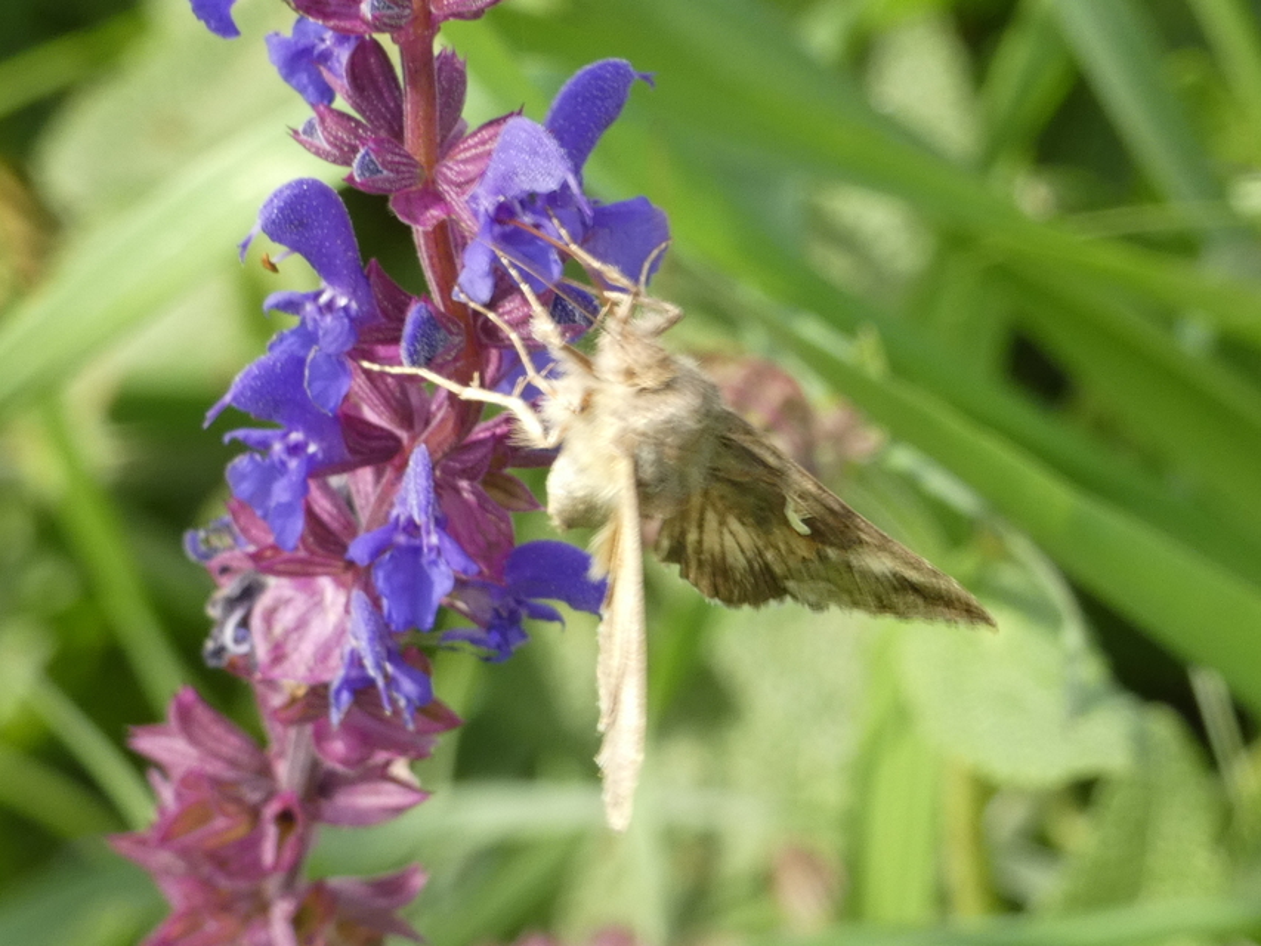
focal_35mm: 291
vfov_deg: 5.1
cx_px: 630
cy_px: 473
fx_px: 10602
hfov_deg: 6.8
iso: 125
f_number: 5.5
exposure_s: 1/80
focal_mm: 52.2
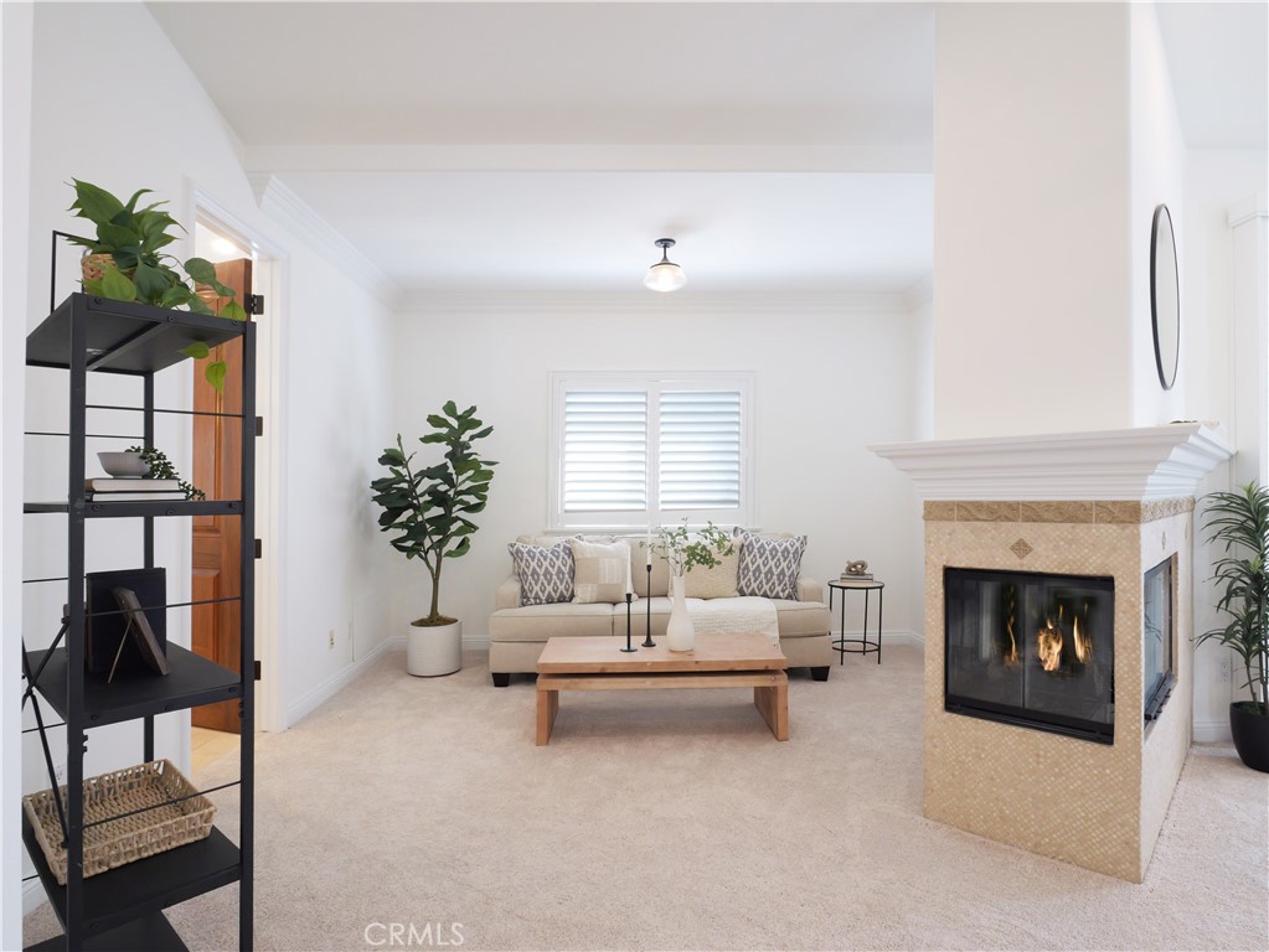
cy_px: 476
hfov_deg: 87.7
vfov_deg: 71.6
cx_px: 634
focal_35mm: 18
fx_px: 660
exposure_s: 1/50
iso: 1250
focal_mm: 9
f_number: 8
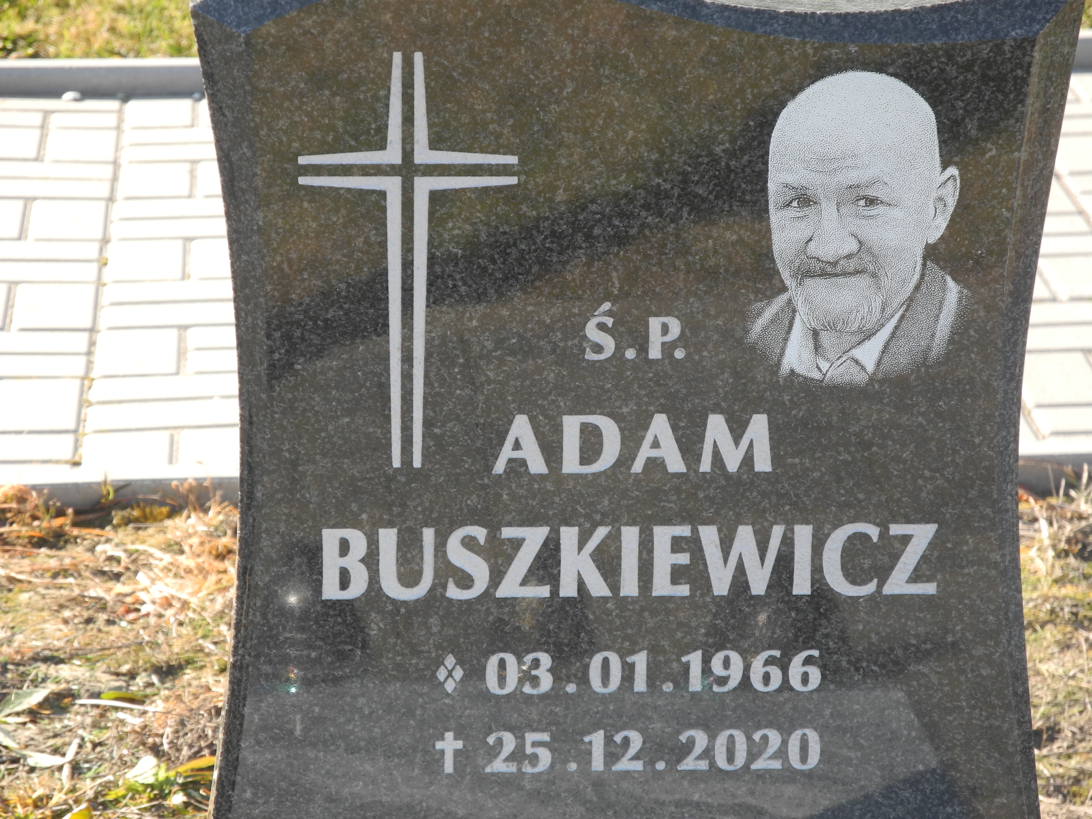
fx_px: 4827
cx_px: 546
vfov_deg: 9.7
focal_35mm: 153
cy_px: 410
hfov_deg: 12.9
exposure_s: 1/125
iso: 100
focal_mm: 32.6
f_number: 5
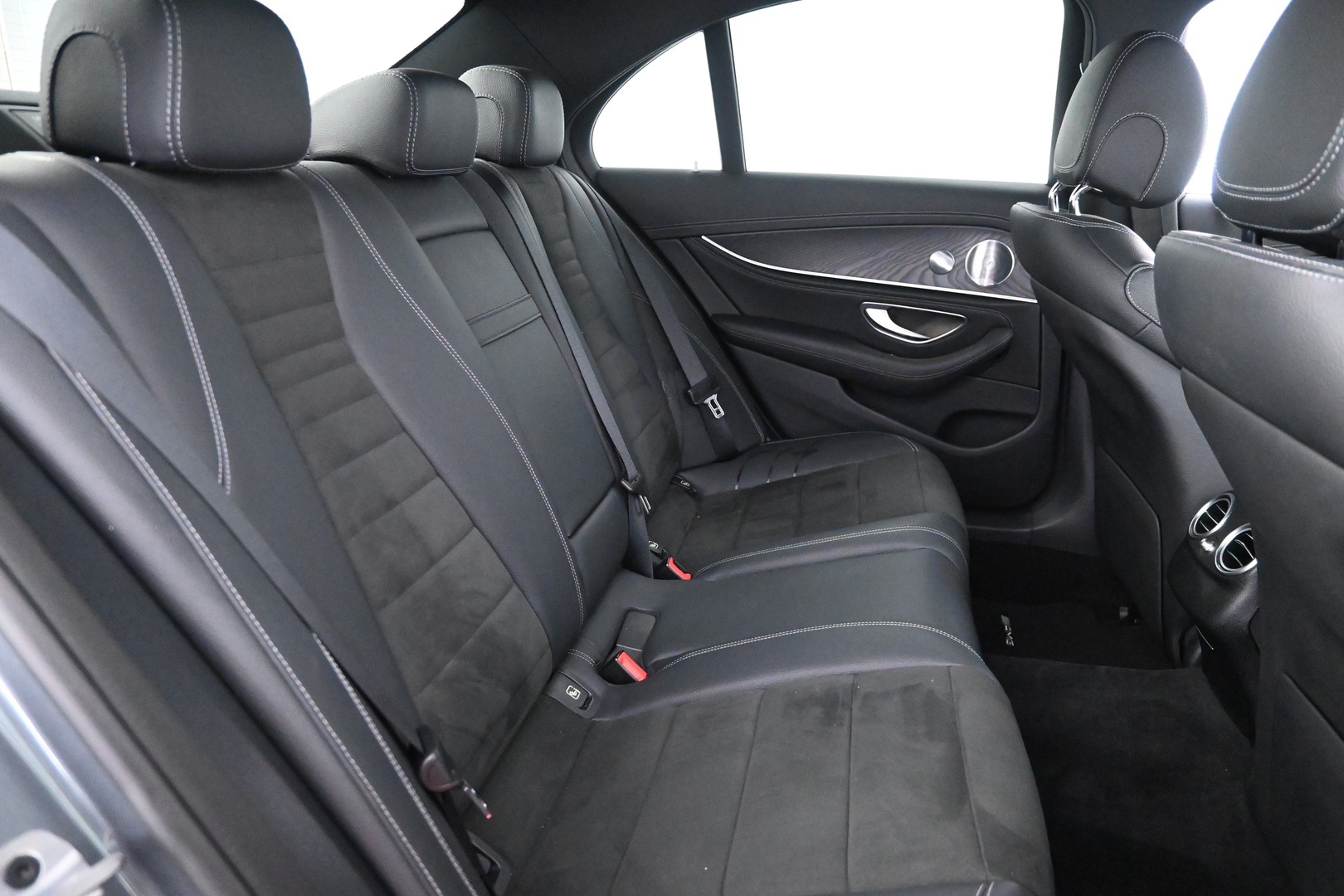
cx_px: 672
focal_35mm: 24
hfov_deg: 73.7
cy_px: 448
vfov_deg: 53.1
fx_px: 896
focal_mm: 16
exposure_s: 1/25
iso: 10000
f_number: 3.5
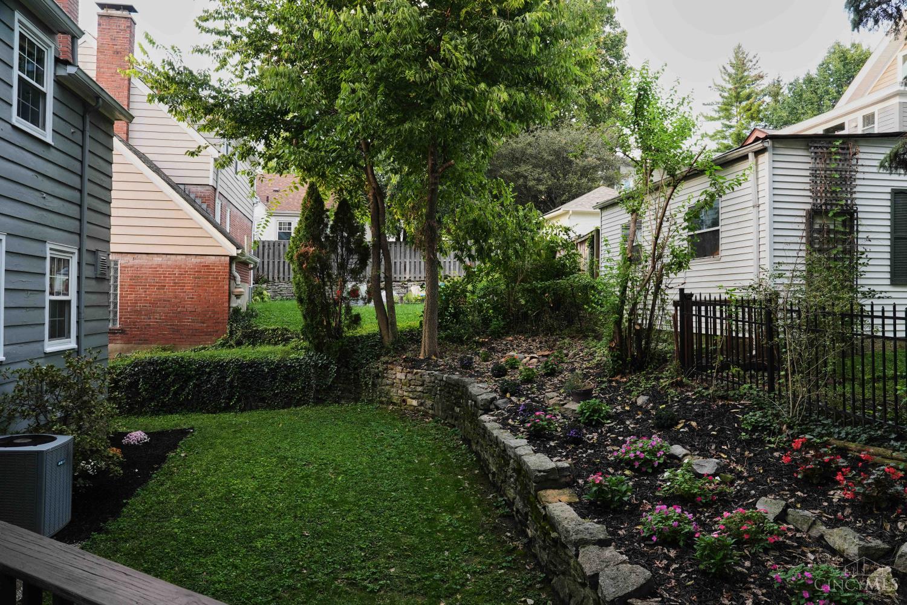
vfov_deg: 53.1
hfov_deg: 73.7
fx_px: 605
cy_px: 302
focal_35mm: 24
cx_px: 454
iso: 800
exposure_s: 1/15
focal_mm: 24
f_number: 11
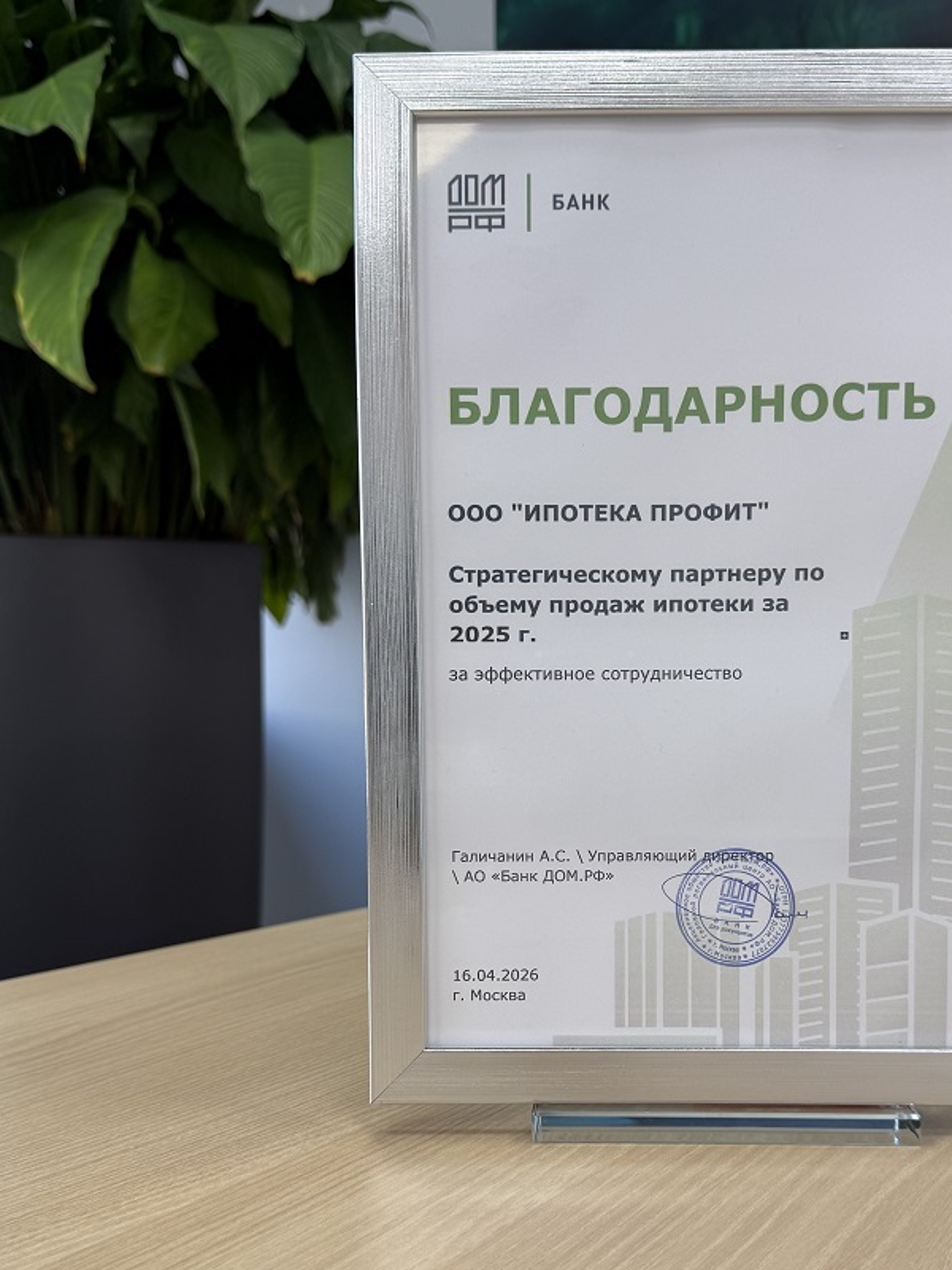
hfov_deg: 39.4
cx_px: 589
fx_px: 1320
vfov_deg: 50.8
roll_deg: -0.5
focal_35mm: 36
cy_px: 797
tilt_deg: -6.4
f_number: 1.78
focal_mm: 6.76
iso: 64
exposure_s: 1/100
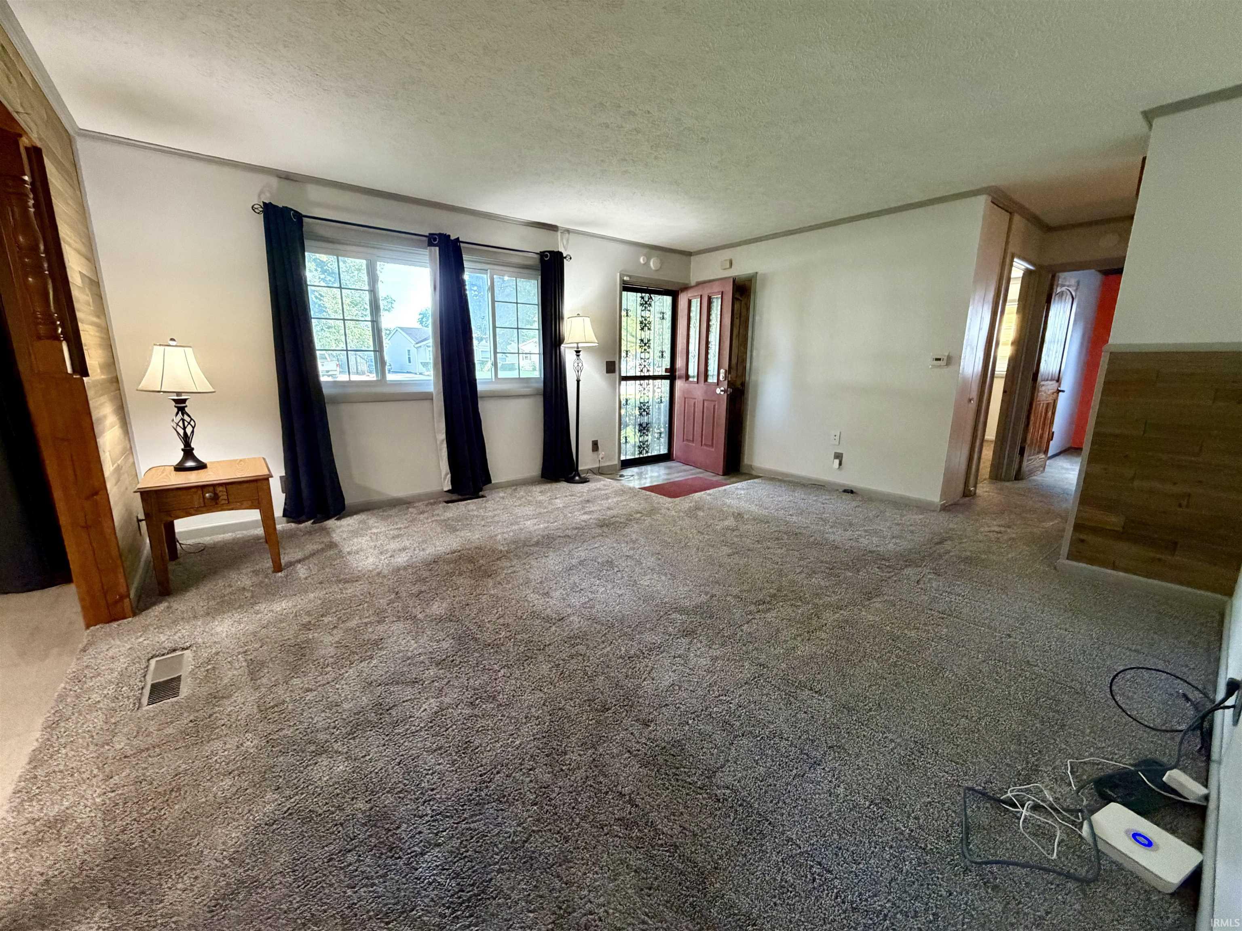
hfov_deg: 102.1
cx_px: 621
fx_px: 502
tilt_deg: -12.0
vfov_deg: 85.7
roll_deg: -0.3
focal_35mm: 14
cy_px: 466
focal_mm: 2.22
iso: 500
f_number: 2.2
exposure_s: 1/60
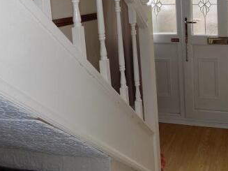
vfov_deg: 33.4
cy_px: 19
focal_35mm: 41
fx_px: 270
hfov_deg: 43.9
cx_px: 178
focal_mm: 4
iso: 80
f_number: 3.1
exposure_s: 1/60
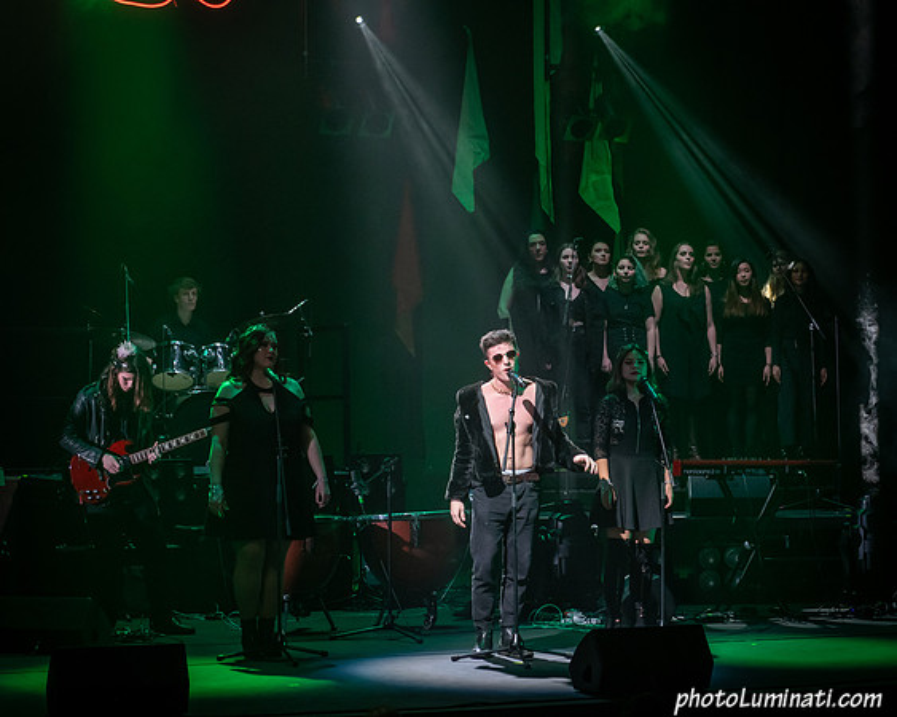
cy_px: 320
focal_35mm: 98
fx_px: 2588
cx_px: 513
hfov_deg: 19.7
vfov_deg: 15.8
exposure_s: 1/125
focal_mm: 70
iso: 2500
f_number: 4.5
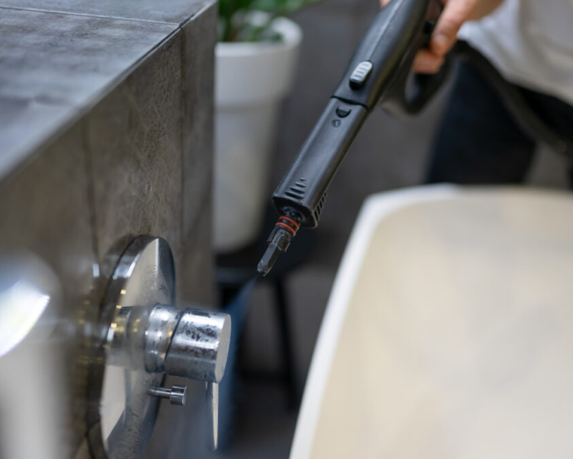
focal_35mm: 40
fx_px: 678
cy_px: 229
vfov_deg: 37.3
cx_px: 299
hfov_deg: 45.8
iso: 320
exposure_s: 1/125
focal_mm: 35
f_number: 1.6
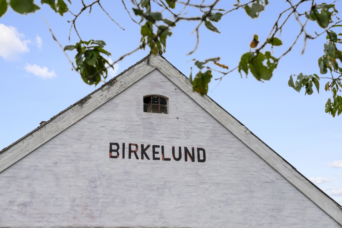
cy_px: 114
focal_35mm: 70
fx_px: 665
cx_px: 171
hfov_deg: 28.8
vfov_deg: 19.5
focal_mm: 70
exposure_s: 1/400
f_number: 6.3
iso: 500
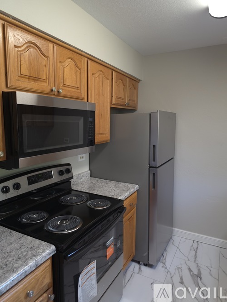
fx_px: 201
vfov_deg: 73.9
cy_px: 151
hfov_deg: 58.9
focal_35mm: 23
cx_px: 114
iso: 64
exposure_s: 1/60
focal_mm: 6.5
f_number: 1.4
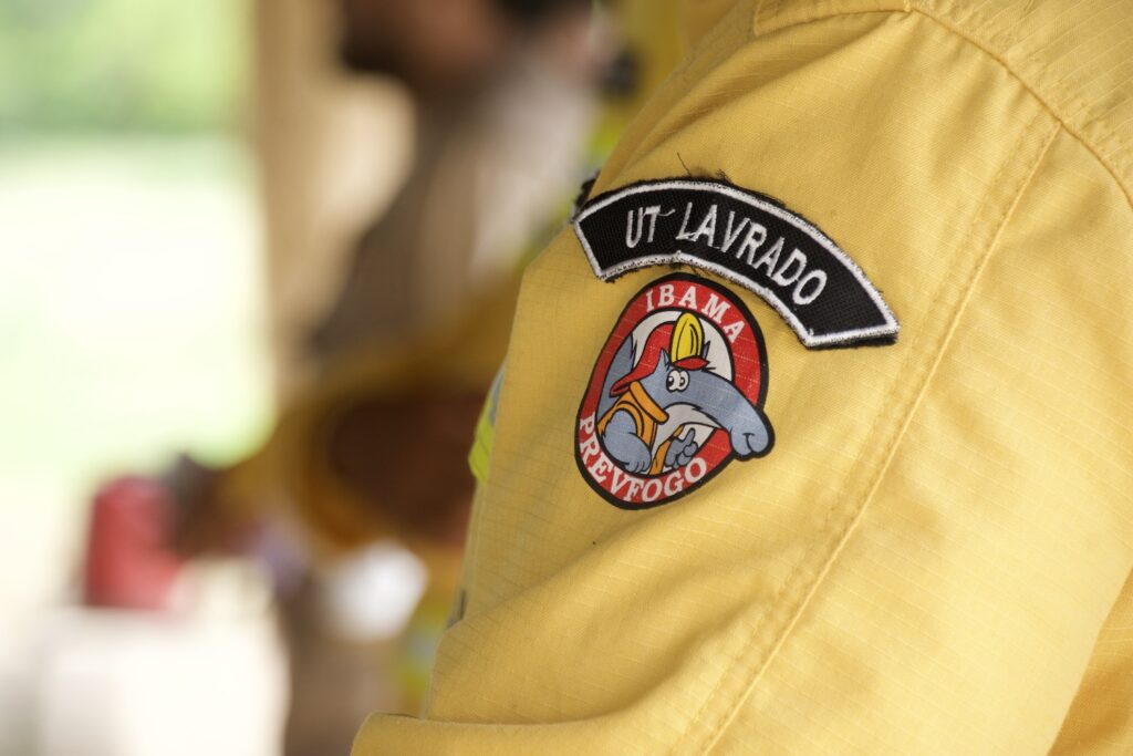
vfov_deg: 5.9
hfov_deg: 8.9
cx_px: 566
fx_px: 7318
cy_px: 378
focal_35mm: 232
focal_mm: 155
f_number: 6
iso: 450
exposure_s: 1/250
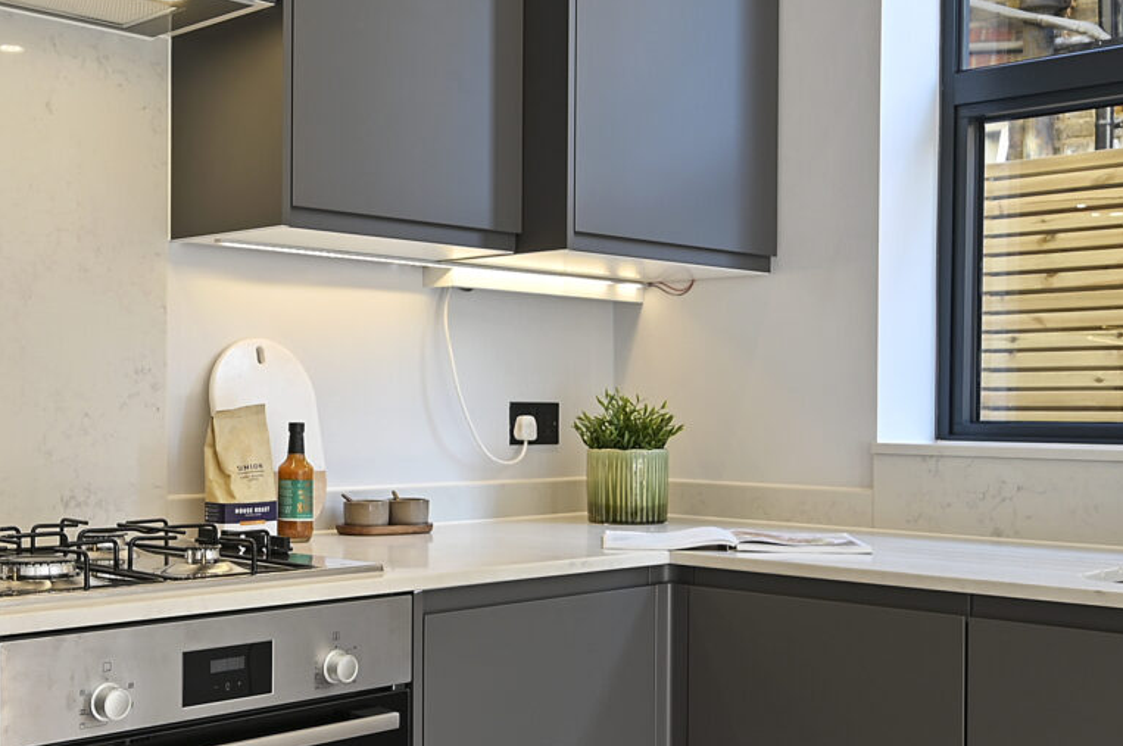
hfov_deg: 41.7
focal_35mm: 47
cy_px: 424
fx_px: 1465
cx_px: 422
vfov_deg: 28.6
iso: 160
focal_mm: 14
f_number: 5.6
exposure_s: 1/13
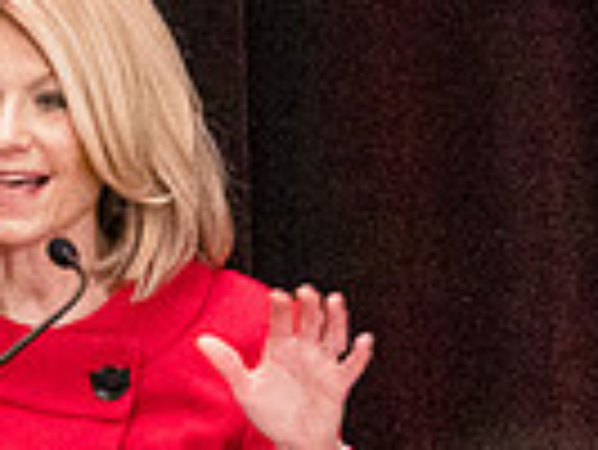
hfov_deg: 1.6
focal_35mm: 1257
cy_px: 749
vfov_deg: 1.2
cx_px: -454
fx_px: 21735
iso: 6400
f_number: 4.5
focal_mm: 200
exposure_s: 1/125
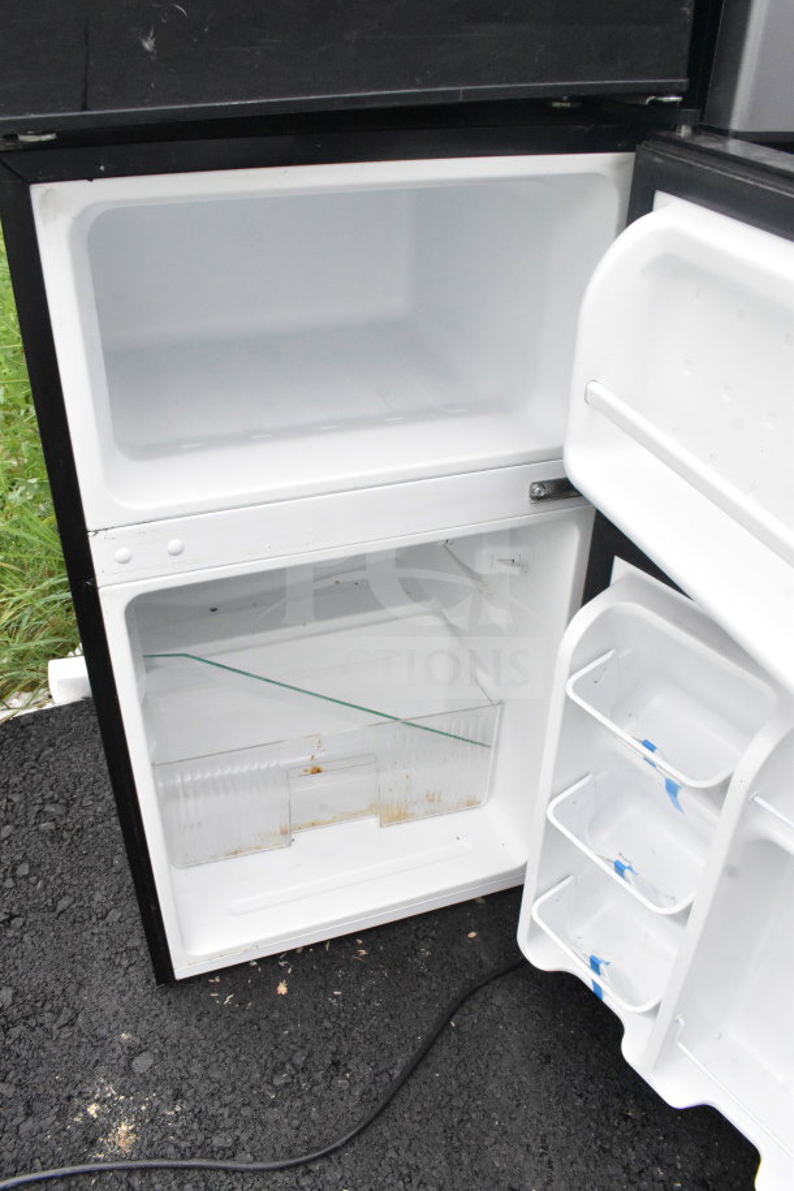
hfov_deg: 47.9
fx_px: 893
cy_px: 596
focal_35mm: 27
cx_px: 397
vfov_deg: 67.4
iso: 6400
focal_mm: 18
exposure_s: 1/800
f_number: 14
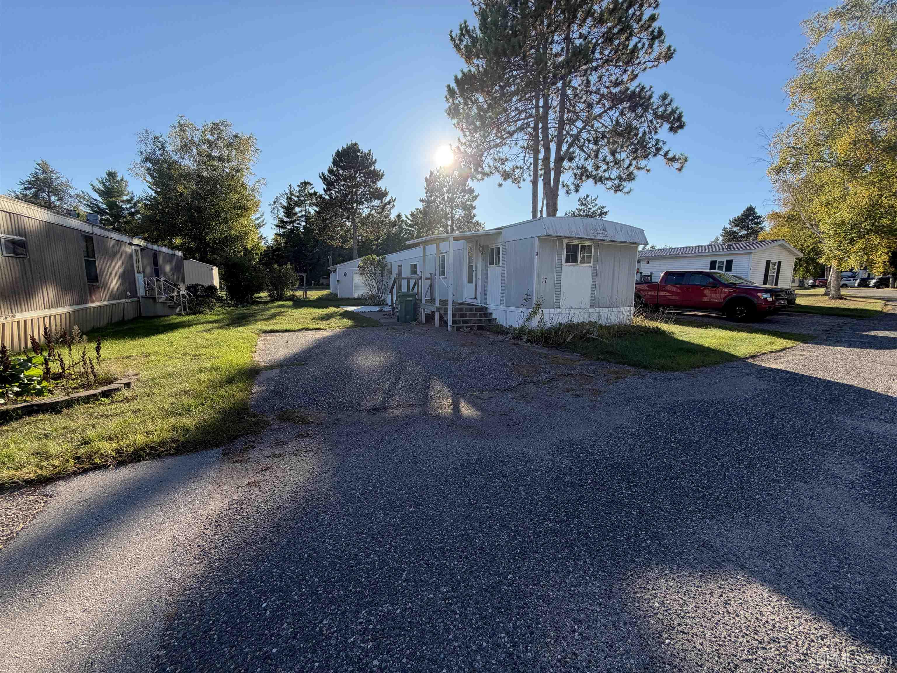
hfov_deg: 102.1
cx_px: 448
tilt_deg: -8.4
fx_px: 363
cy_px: 336
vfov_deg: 85.7
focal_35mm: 14
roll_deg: -0.4
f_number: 2.2
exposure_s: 1/619
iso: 40
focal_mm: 2.22
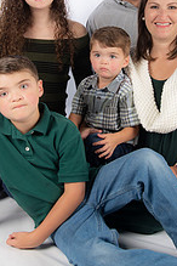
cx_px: 102
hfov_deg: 17.5
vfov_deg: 25.7
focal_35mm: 78
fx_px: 575
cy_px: 74
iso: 100
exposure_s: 1/200
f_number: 5.6
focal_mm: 38
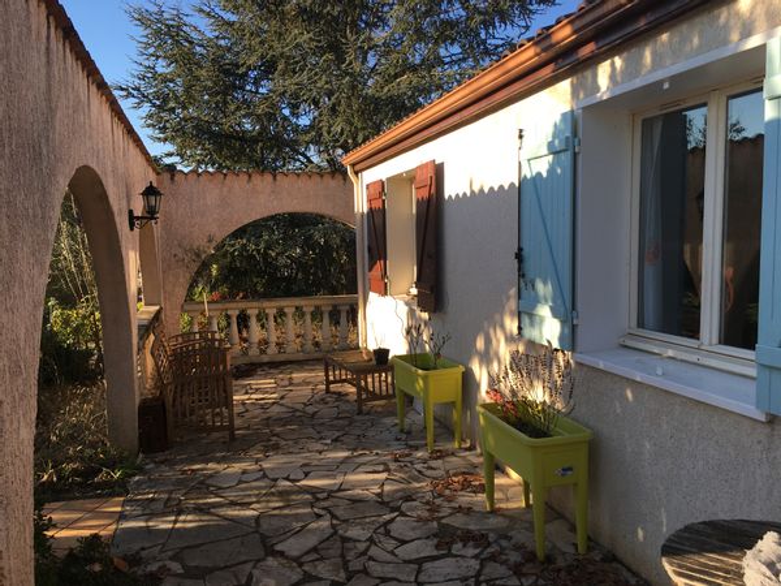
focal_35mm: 29
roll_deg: +1.0
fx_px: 654
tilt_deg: -3.9
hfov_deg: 61.7
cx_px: 390
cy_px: 293
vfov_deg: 48.2
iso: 25
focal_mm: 4.15
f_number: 2.2
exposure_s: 1/541
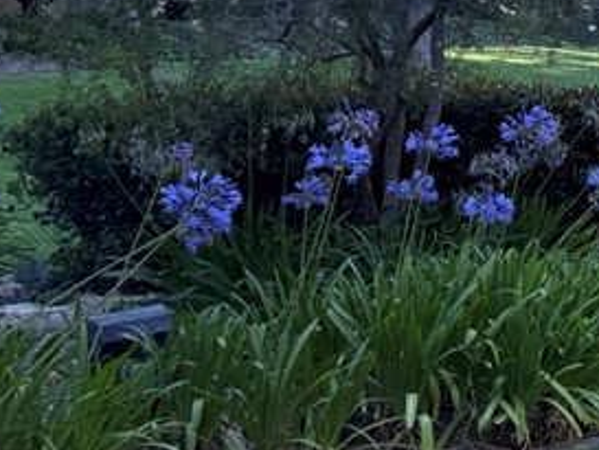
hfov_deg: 17.5
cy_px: 0
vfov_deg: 16.1
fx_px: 1558
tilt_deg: +4.0
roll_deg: +1.1
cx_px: 1088
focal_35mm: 90
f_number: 1.78
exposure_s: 1/627
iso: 80
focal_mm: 6.76
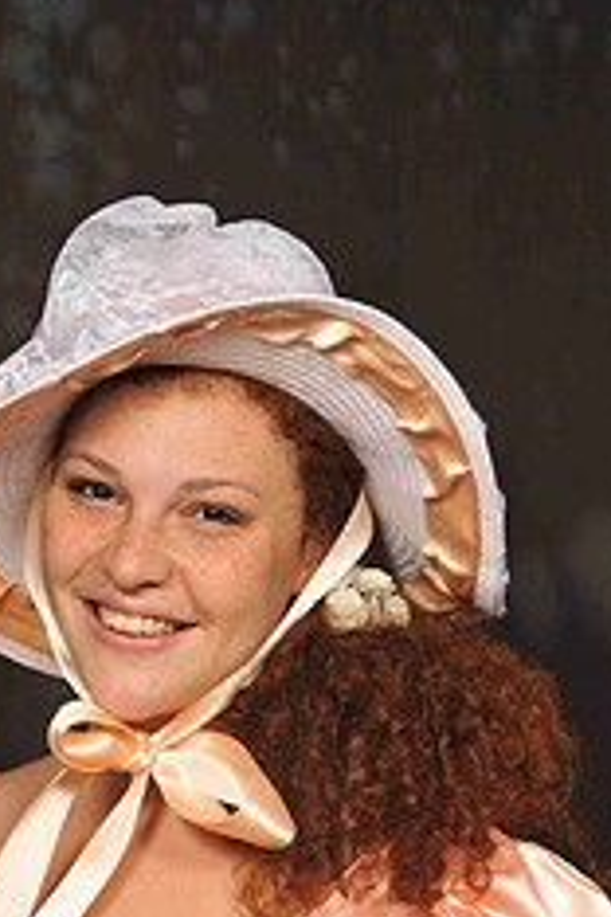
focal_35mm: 150
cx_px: 155
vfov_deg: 13.6
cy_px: 803
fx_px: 3818
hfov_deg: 9.1
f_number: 5.6
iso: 200
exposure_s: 1/125
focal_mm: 52
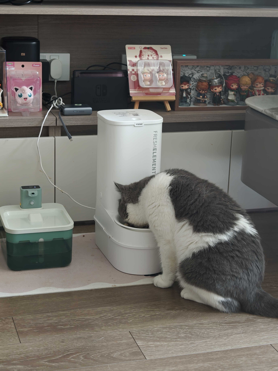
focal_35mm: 70
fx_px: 750
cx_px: 139
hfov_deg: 21.0
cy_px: 186
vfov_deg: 27.8
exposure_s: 1/14
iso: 800
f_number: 2.1
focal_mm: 16.53
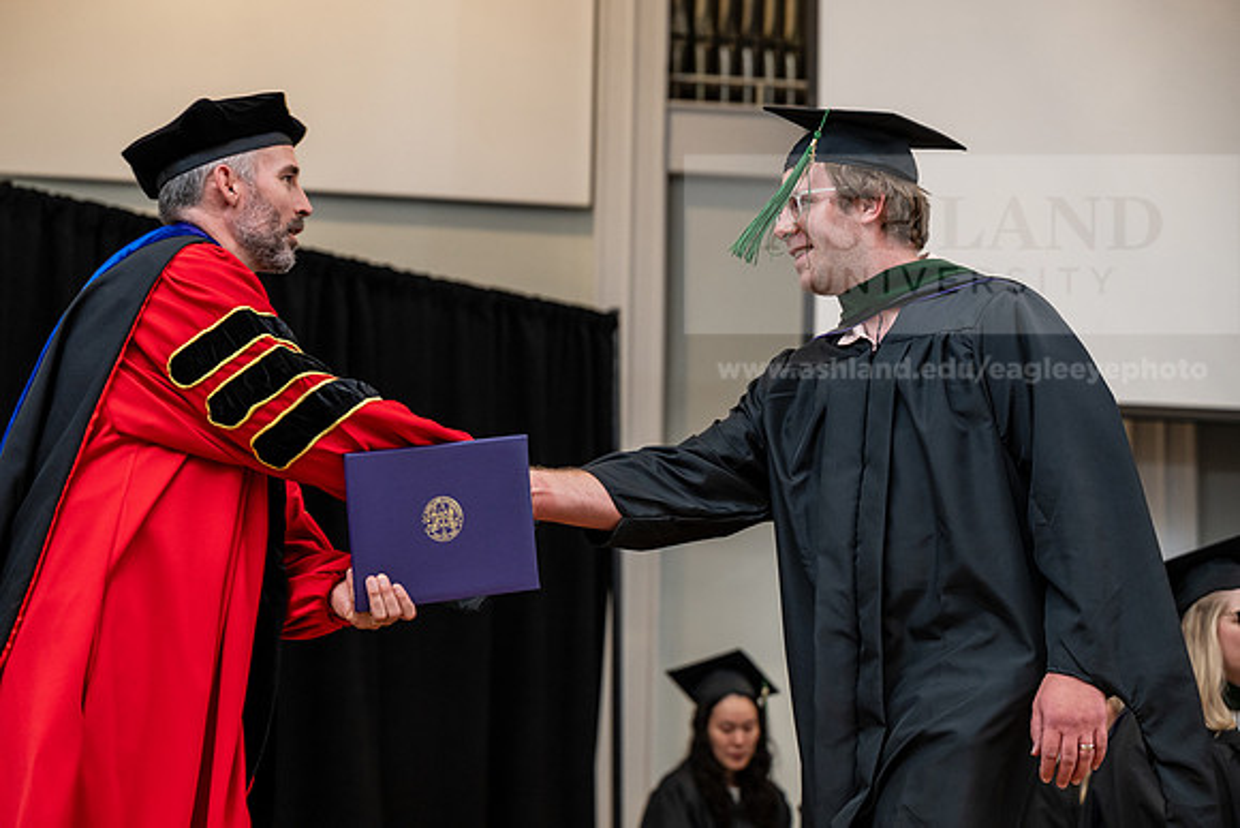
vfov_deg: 15.5
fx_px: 3032
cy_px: 414
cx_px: 620
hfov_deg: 23.1
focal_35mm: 88
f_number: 3.5
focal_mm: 88
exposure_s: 1/200
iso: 1600
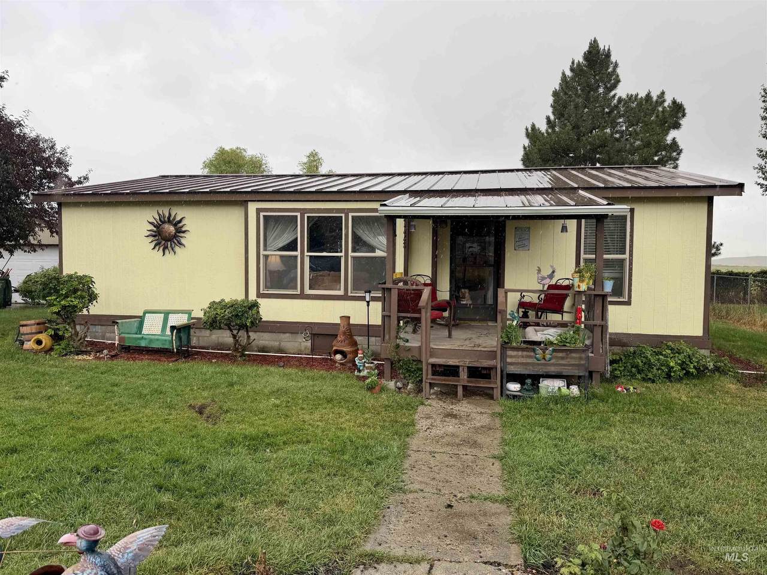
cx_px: 384
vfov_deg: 56.8
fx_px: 532
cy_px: 288
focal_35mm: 24
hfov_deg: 71.6
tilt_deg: -2.4
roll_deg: -0.5
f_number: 1.78
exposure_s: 1/849
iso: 80
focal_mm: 6.76
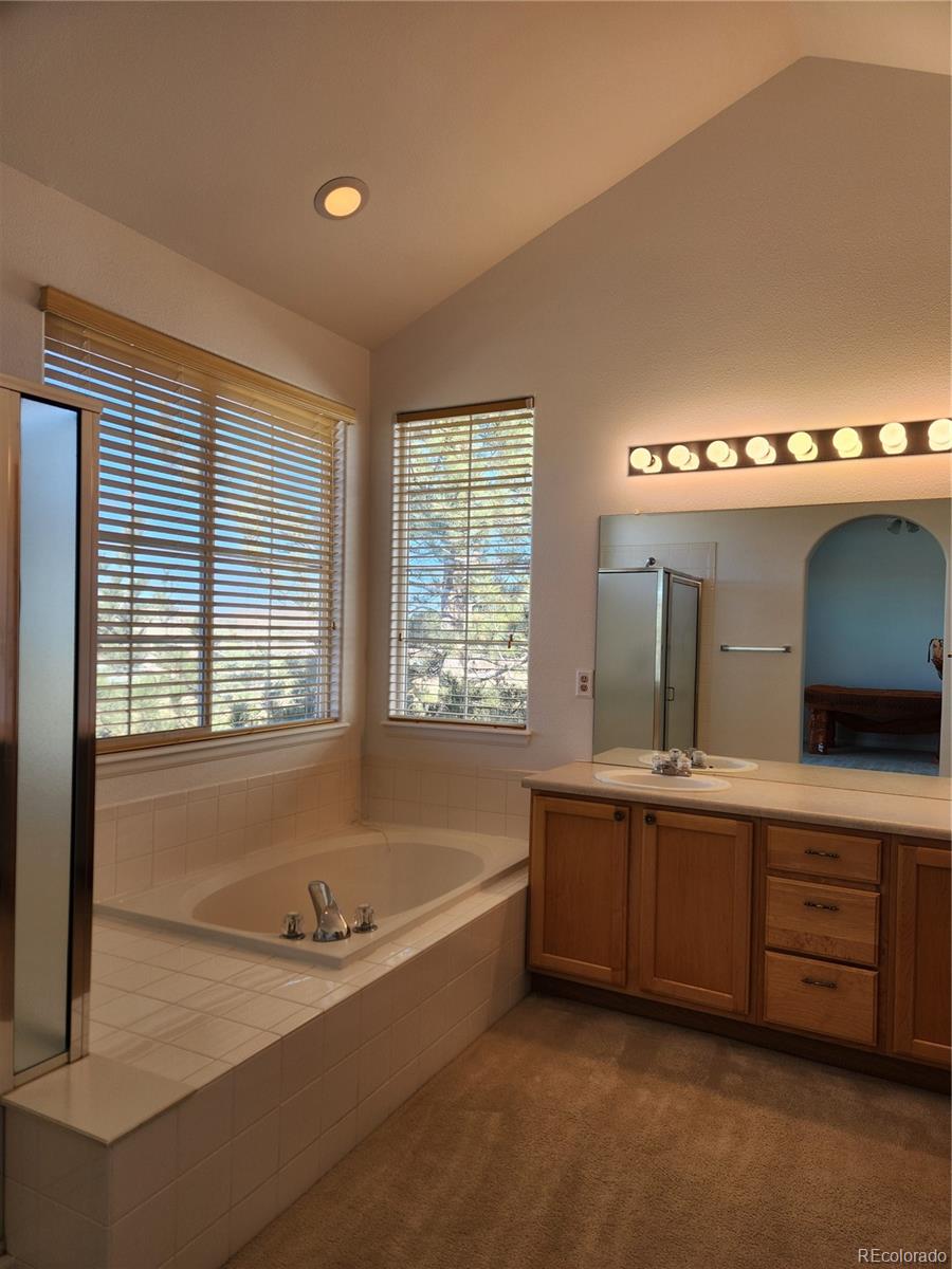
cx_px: 476
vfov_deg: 73.9
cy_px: 634
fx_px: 843
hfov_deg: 58.9
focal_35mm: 23
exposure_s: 1/152
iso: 20
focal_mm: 5.4
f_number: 1.8
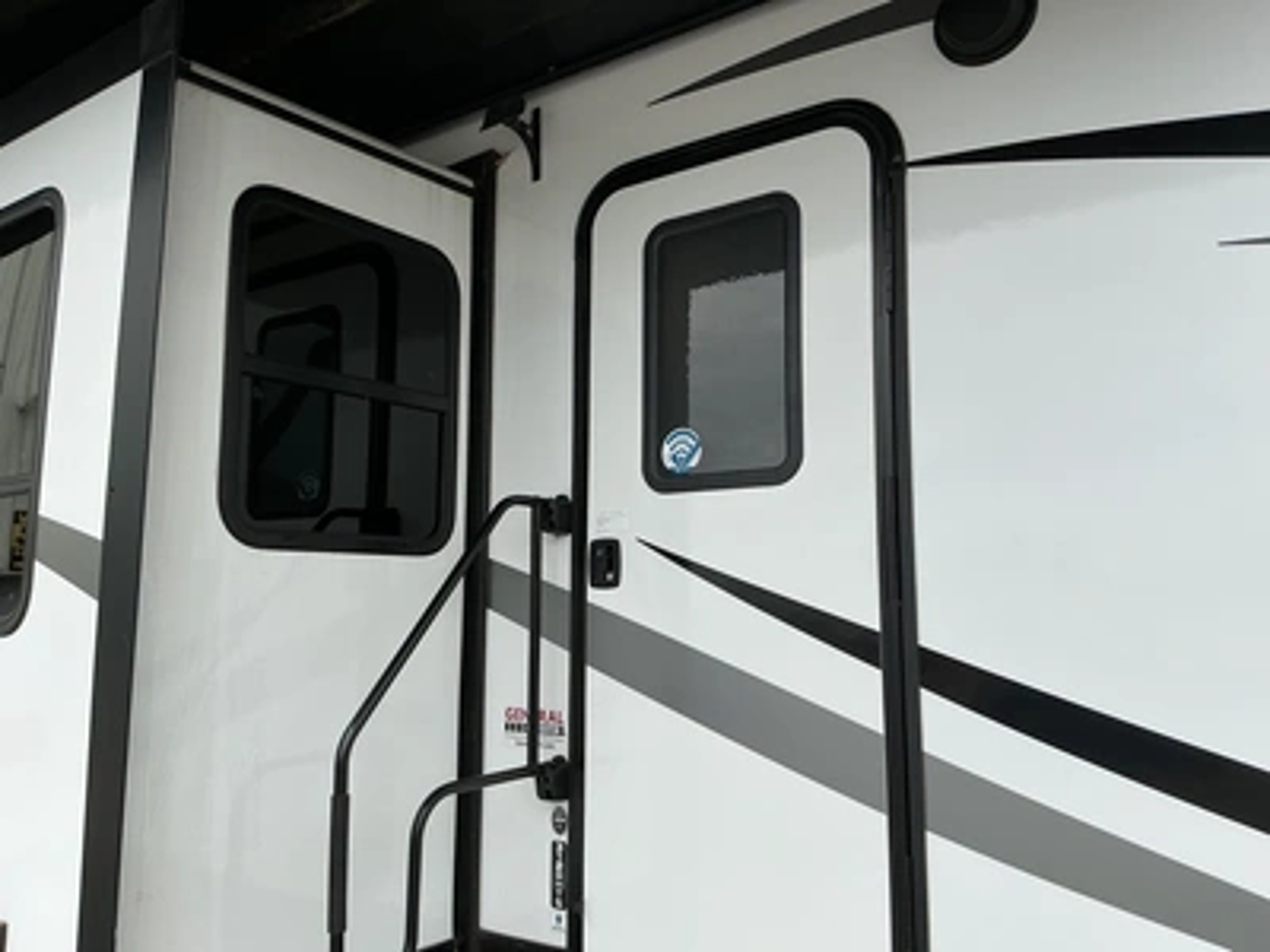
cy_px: 476
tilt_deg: +8.5
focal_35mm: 28
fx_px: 1027
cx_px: 635
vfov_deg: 49.7
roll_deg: +0.6
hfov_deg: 63.4
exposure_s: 1/1786
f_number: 1.8
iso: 25
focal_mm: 3
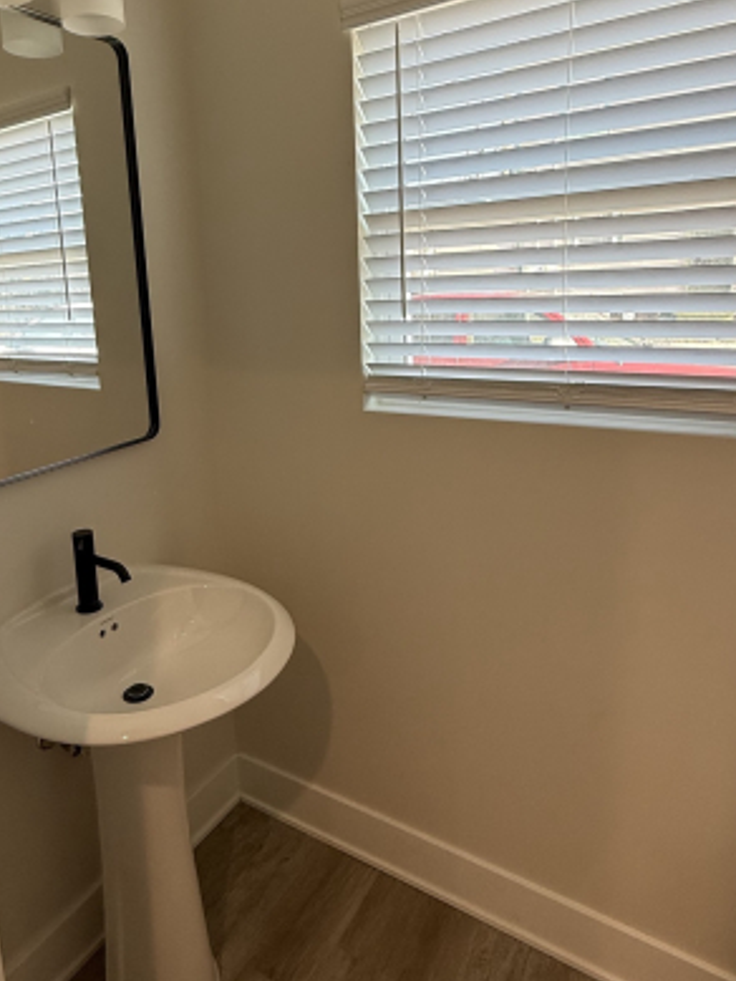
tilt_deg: -9.6
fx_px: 680
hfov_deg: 56.4
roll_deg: +3.5
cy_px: 397
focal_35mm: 24
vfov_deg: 70.9
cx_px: 290
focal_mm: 2.22
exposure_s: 1/120
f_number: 2.2
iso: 100
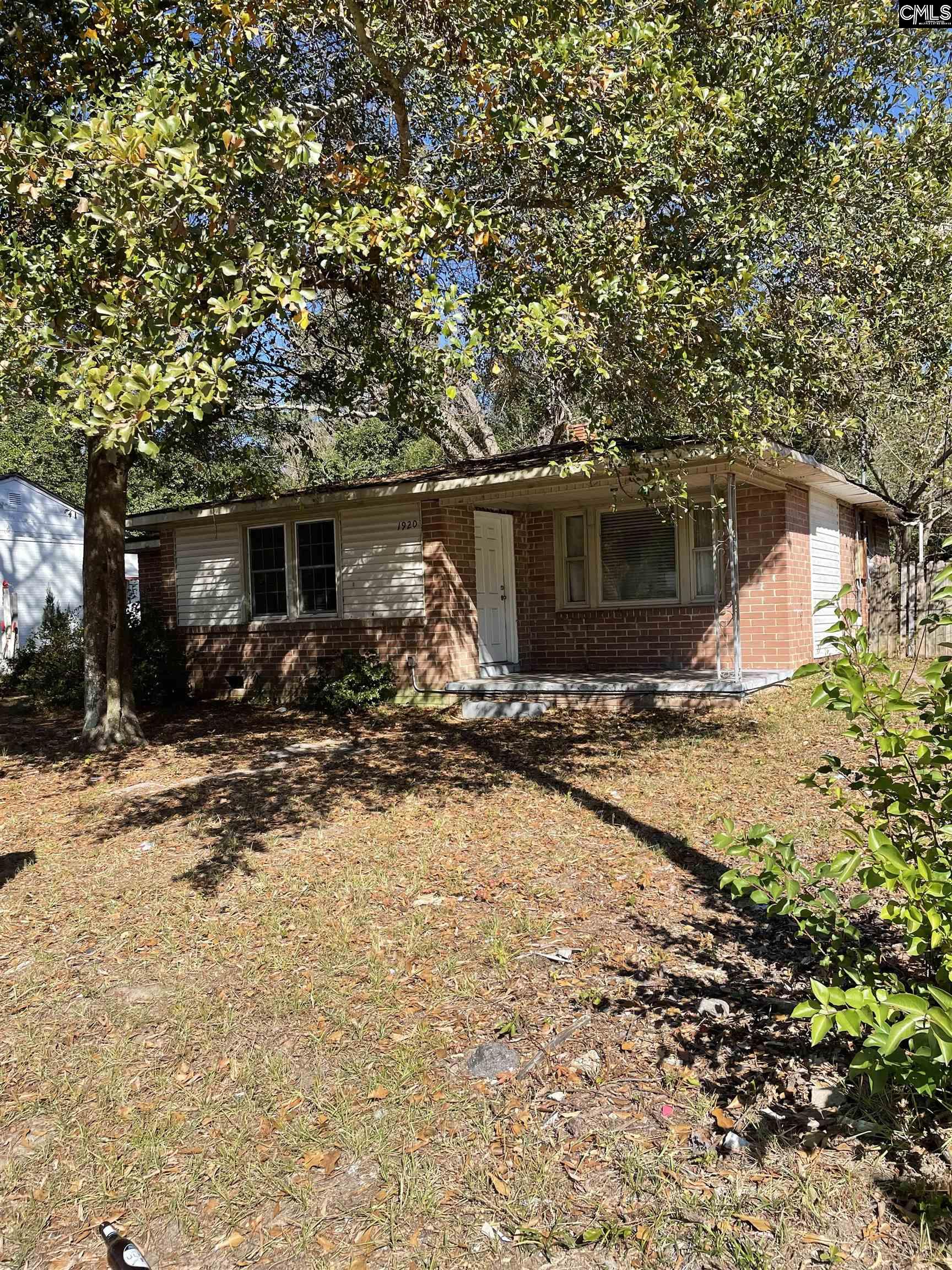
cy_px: 635
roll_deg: +2.2
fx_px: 953
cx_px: 476
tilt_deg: +0.4
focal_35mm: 26
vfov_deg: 67.3
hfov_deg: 53.1
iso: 32
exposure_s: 1/1595
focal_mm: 4.2
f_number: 1.6
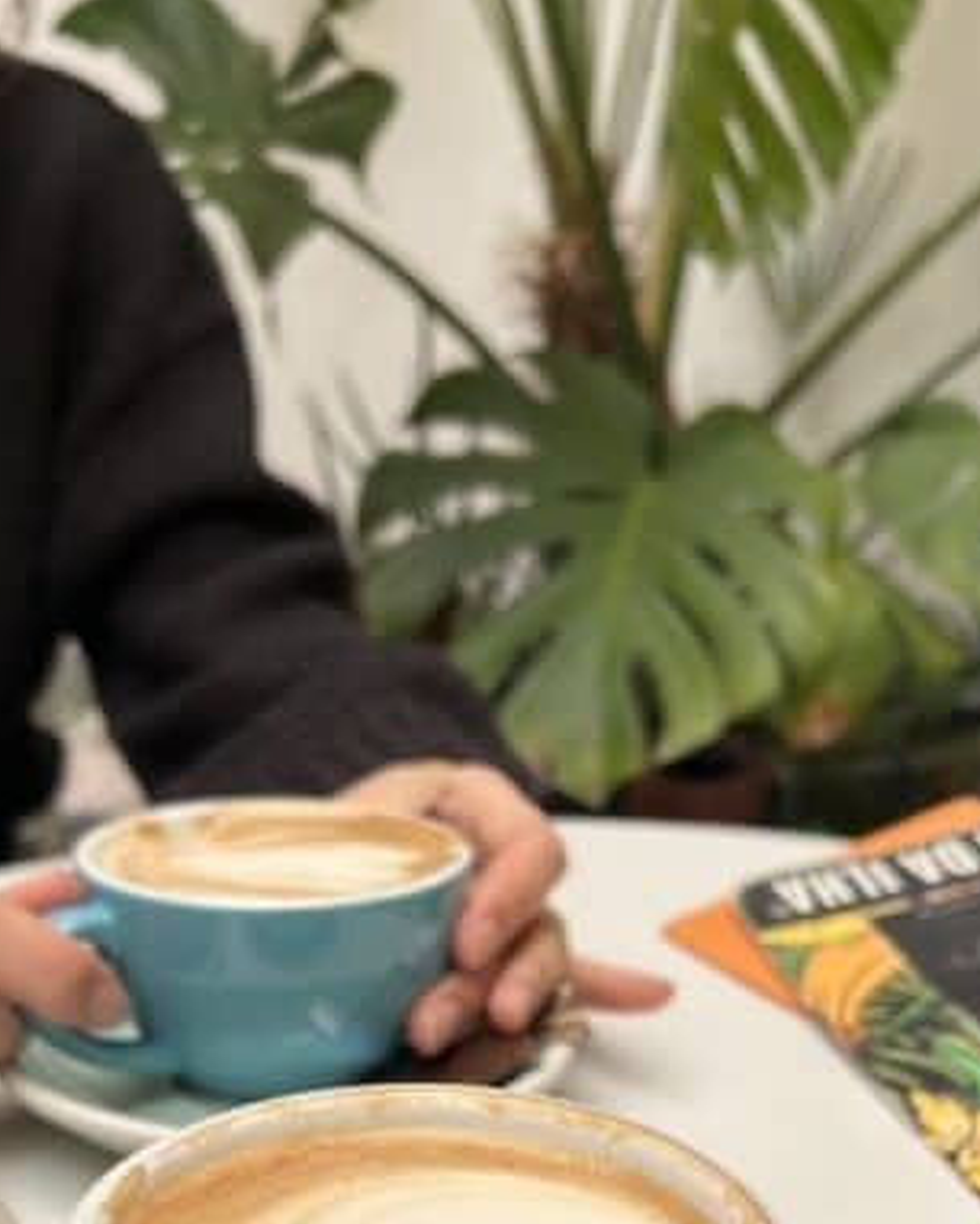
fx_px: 1522
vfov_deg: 42.1
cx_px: 426
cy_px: 954
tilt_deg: -19.6
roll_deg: -2.4
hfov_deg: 35.6
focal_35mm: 42
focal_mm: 5.7
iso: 64
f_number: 1.5
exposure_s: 1/121
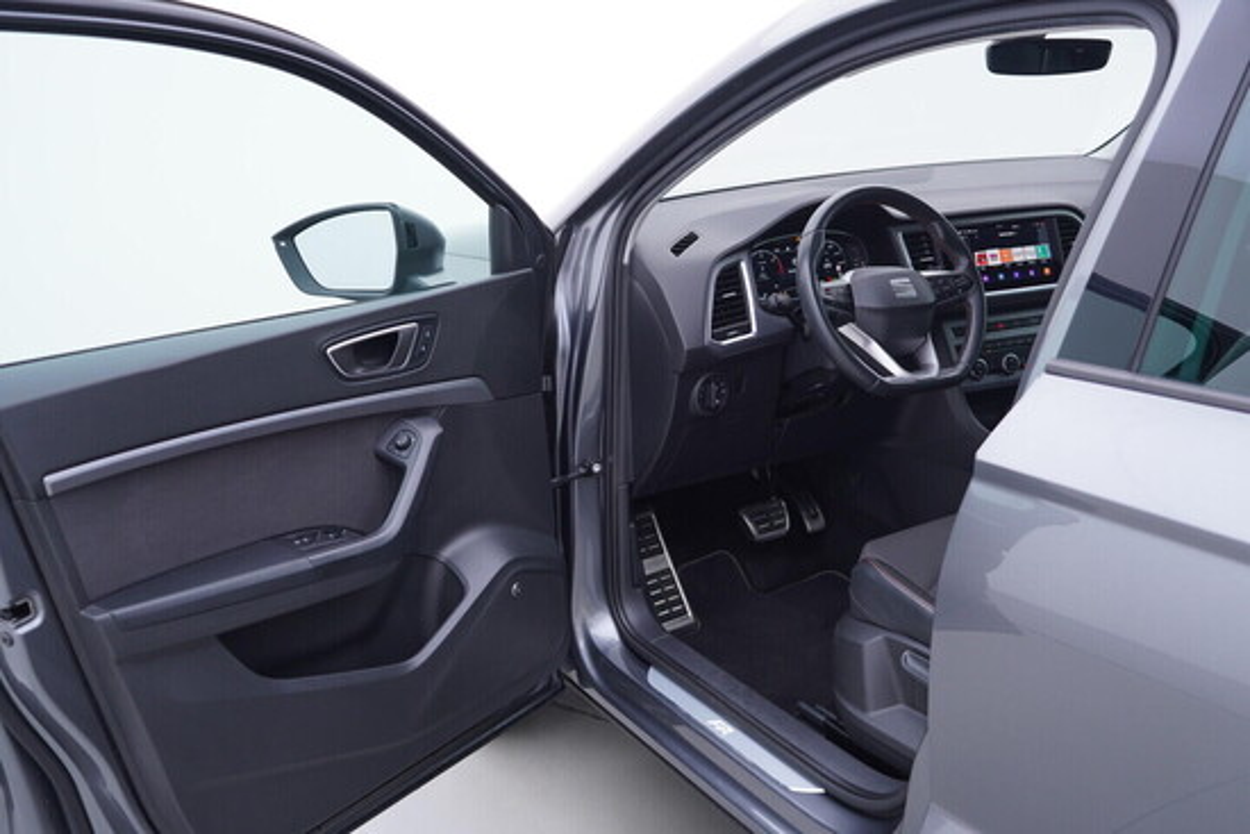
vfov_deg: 36.9
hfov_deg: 53.1
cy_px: 417
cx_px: 625
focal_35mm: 36
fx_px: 1250
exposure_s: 1/50
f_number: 3.2
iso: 125
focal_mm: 24
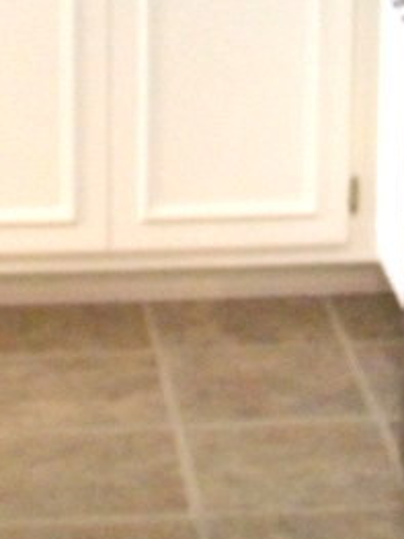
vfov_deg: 12.8
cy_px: -193
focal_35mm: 148
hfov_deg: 10.0
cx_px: 256
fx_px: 2305
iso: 400
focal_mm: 6.4
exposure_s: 1/10
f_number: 3.6
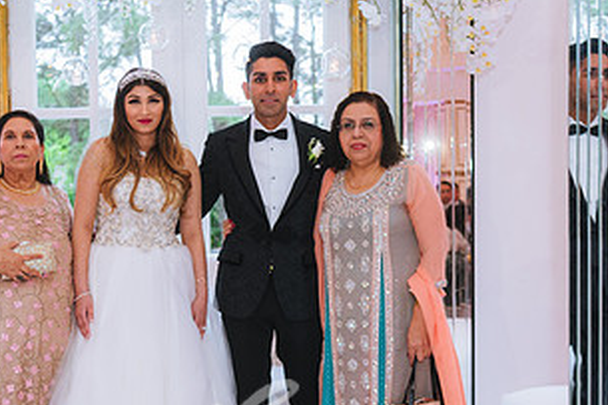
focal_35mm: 59
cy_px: 266
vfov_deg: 22.9
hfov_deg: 33.5
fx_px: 996
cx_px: 183
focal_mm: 31
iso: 800
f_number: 2.8
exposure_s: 1/200
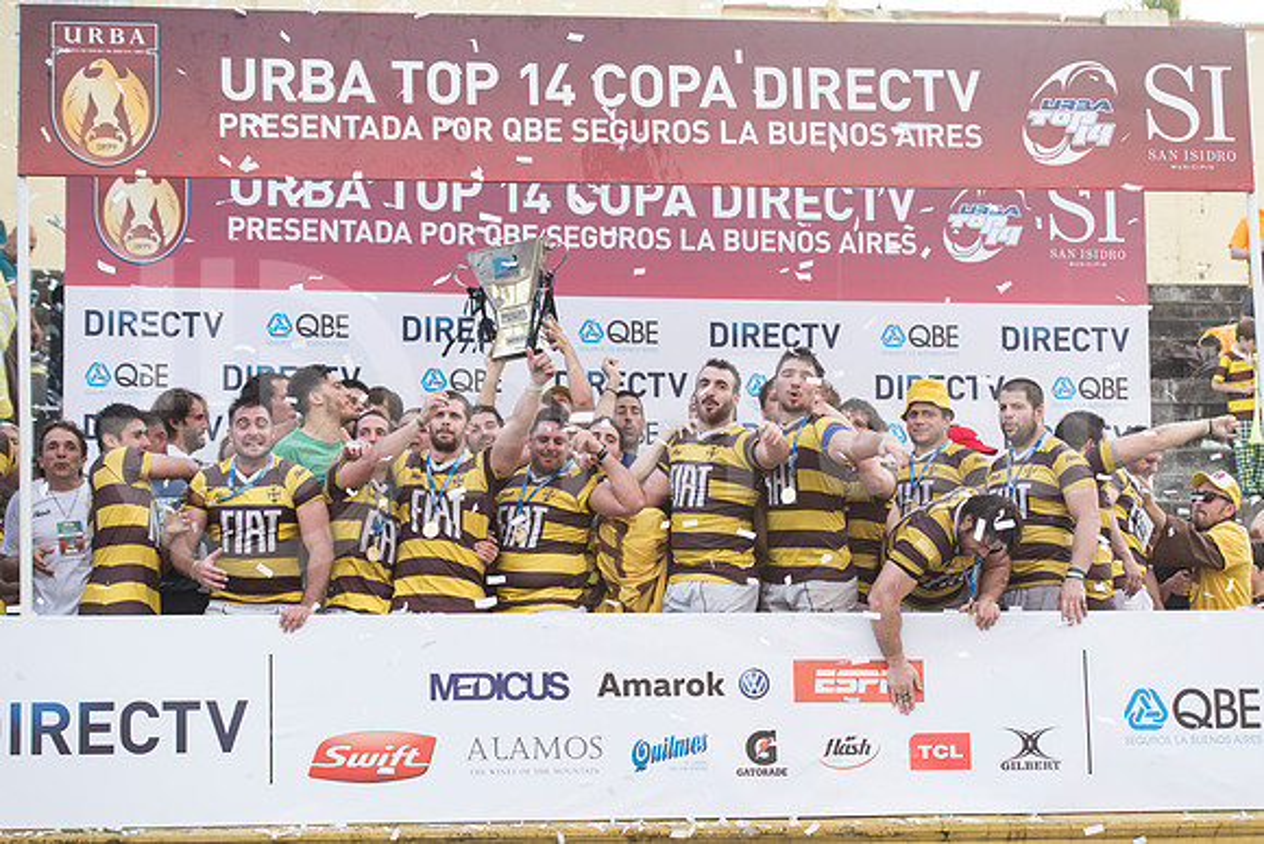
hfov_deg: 26.0
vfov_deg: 17.5
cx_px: 632
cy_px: 422
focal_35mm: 78
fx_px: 2739
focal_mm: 78
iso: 1100
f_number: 4
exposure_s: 1/640
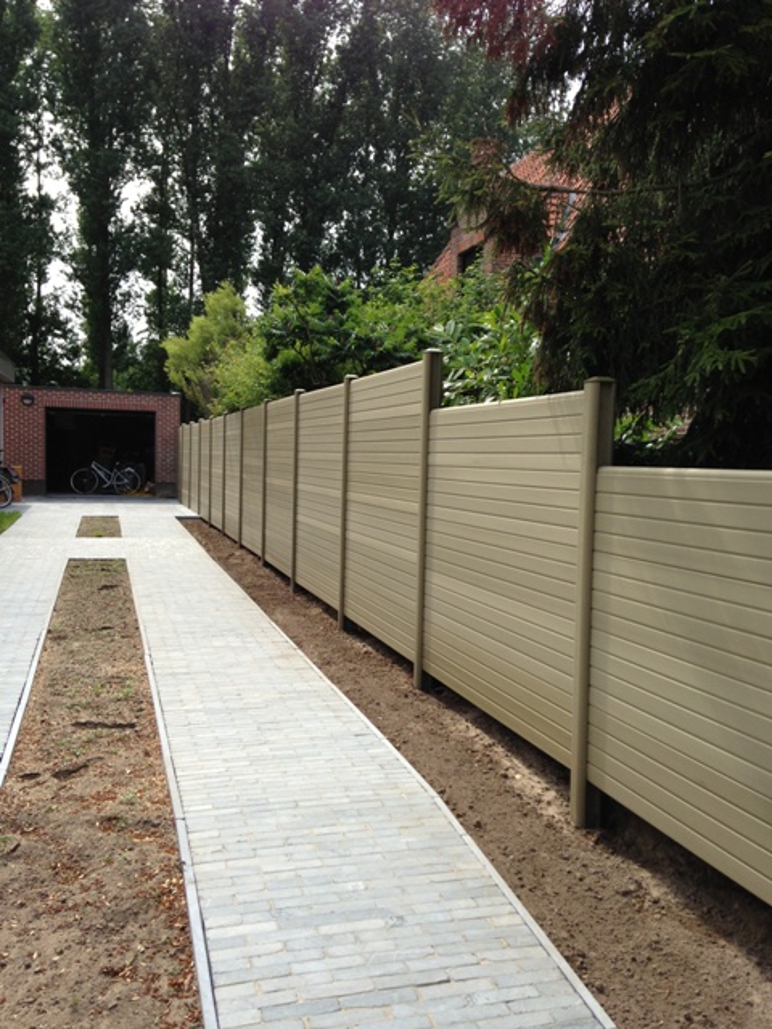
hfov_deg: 42.9
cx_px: 386
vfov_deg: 55.4
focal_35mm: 33
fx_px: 981
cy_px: 514
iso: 50
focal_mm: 4.13
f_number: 2.4
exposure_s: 1/1153
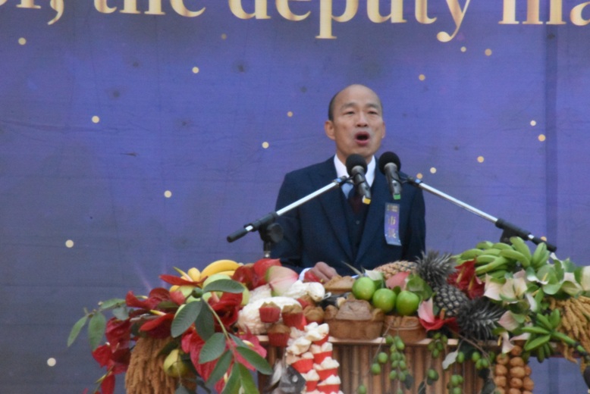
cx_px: 295
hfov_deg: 9.8
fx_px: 3444
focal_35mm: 210
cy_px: 197
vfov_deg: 6.6
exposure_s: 1/200
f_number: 36
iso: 9000
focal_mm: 140
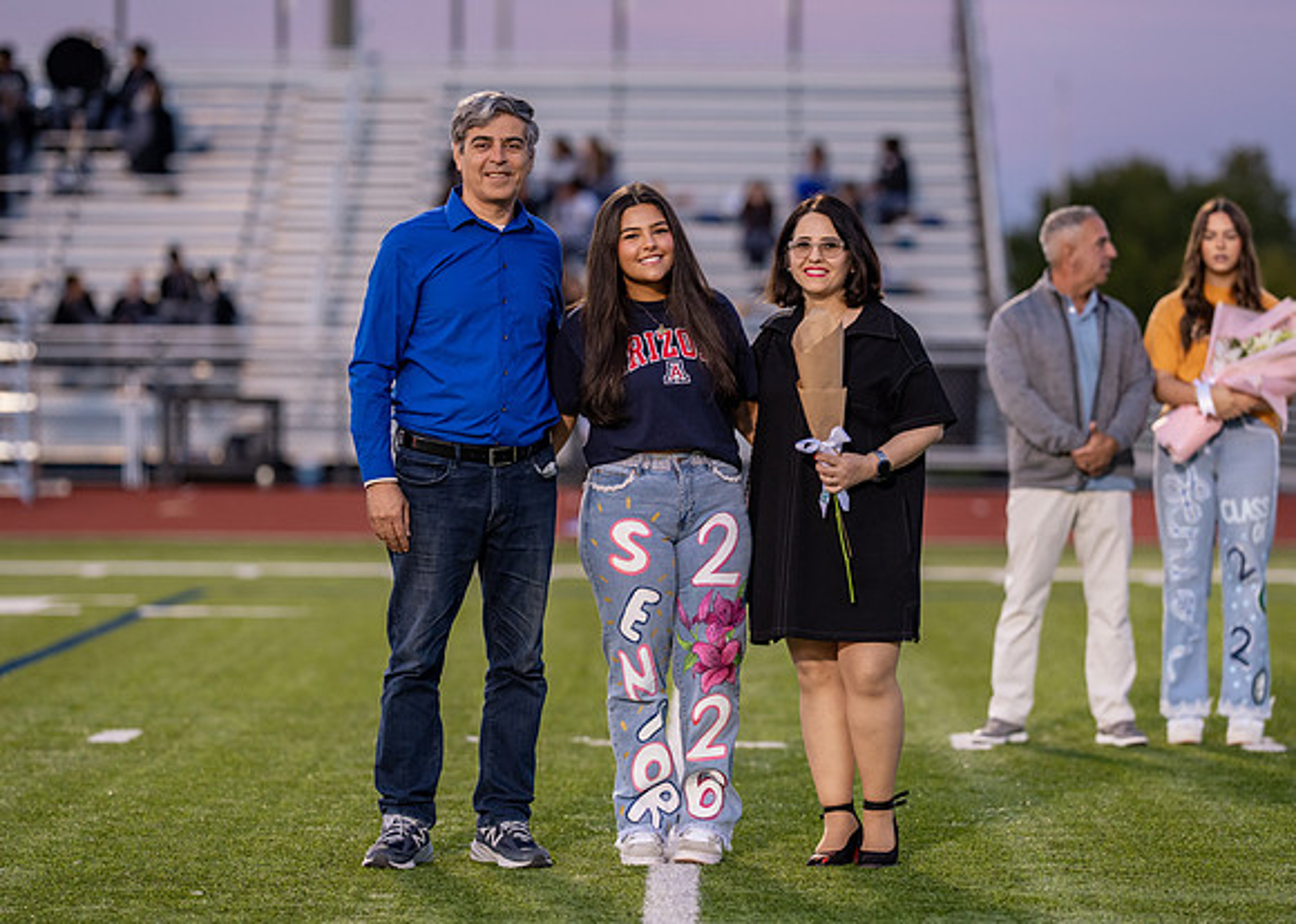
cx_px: 666
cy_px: 471
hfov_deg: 11.7
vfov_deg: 8.4
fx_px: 6336
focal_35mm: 172
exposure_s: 1/640
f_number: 2.2
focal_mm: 135
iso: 500
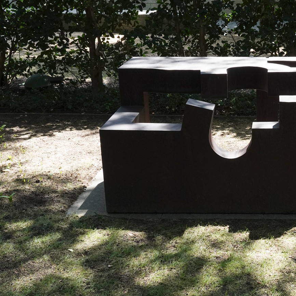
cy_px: 198
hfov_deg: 26.2
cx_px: 276
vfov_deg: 27.1
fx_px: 609
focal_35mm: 63
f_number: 18
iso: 1250
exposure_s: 1/100
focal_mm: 32
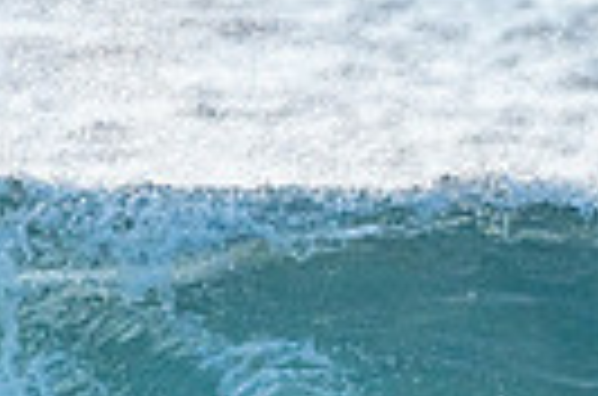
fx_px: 52184
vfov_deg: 0.4
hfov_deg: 0.7
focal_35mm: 3149
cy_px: 749
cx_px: 576
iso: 720
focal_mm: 480
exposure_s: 1/1250
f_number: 5.6
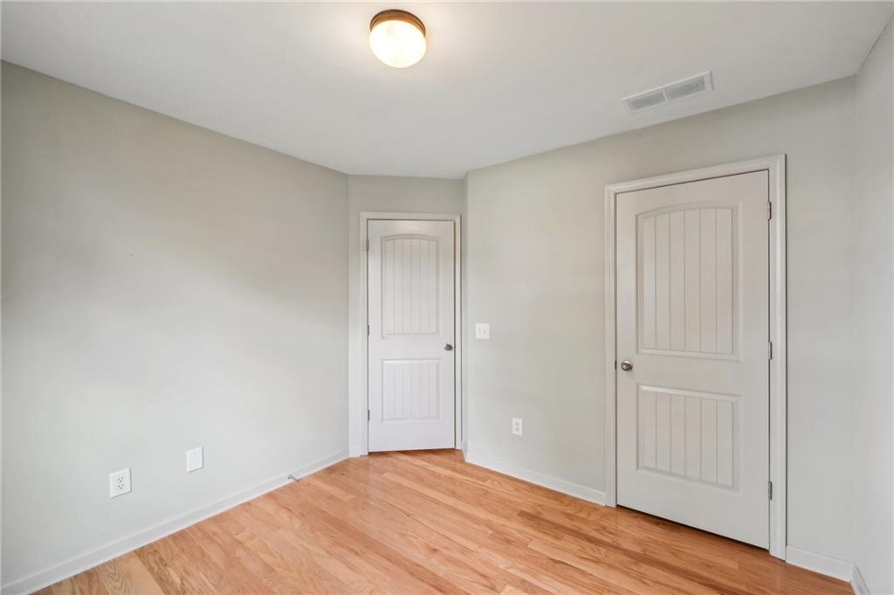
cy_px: 298
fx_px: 347
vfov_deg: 81.1
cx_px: 447
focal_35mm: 14
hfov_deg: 104.3
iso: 320
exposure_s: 1/8
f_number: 8
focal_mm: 14
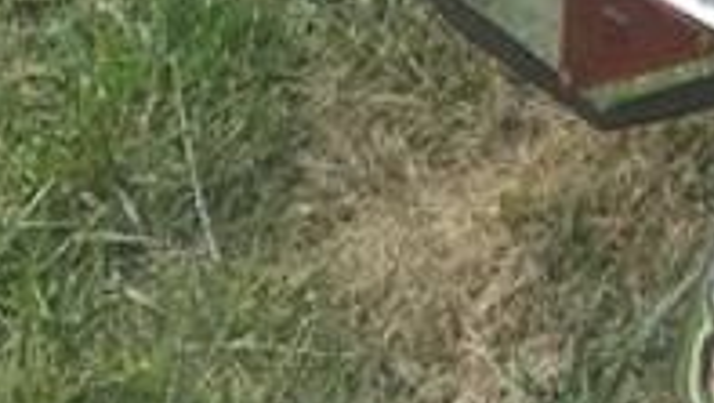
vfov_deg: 4.7
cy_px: -1603
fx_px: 4053
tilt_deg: -15.1
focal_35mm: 214
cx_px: 1674
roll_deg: +0.3
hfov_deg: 9.1
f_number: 2.2
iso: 25
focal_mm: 4.15
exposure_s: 1/100
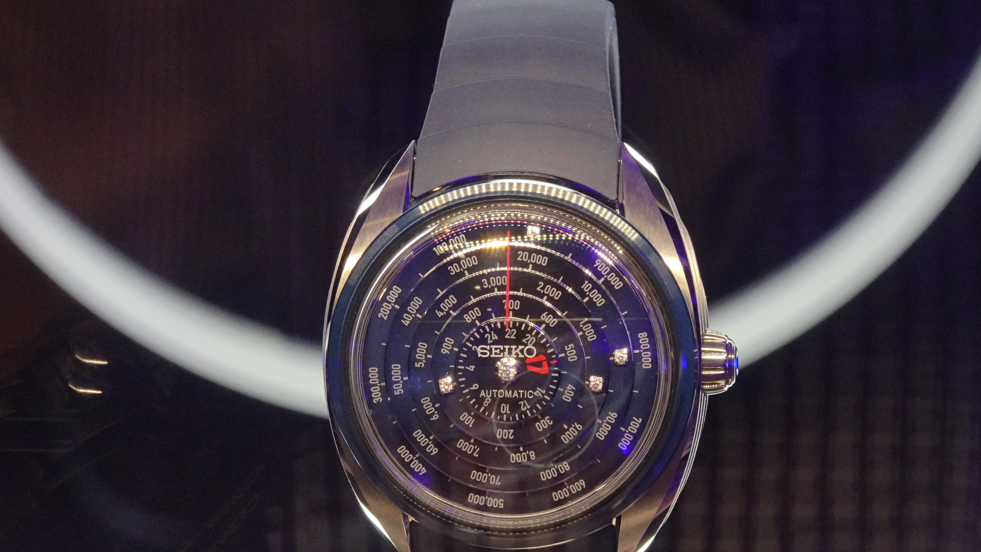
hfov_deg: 16.3
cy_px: 344
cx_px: 501
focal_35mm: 132
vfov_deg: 9.2
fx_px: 3434
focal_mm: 17.15
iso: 400
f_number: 5
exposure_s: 1/50
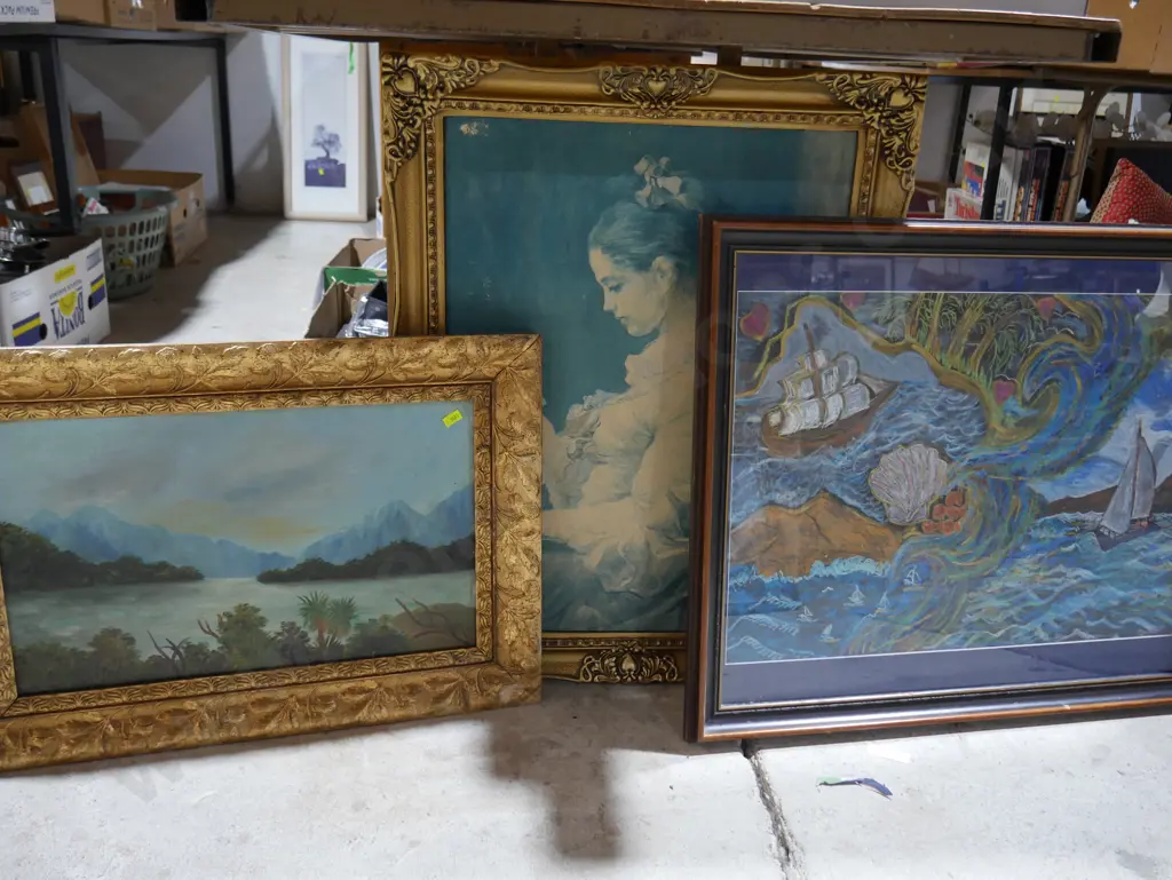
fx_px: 1016
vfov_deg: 46.8
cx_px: 586
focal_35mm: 30
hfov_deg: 59.9
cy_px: 440
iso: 640
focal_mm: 15
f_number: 3.6
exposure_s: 1/60
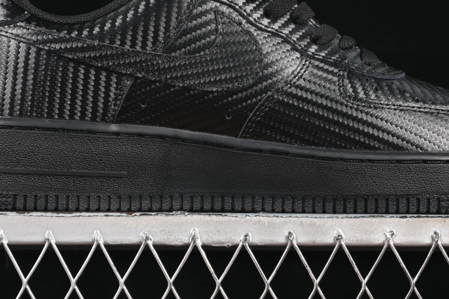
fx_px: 1809
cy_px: 34
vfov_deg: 9.4
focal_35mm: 145
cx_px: 231
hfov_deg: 14.2
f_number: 6.3
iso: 160
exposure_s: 1/50
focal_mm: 50
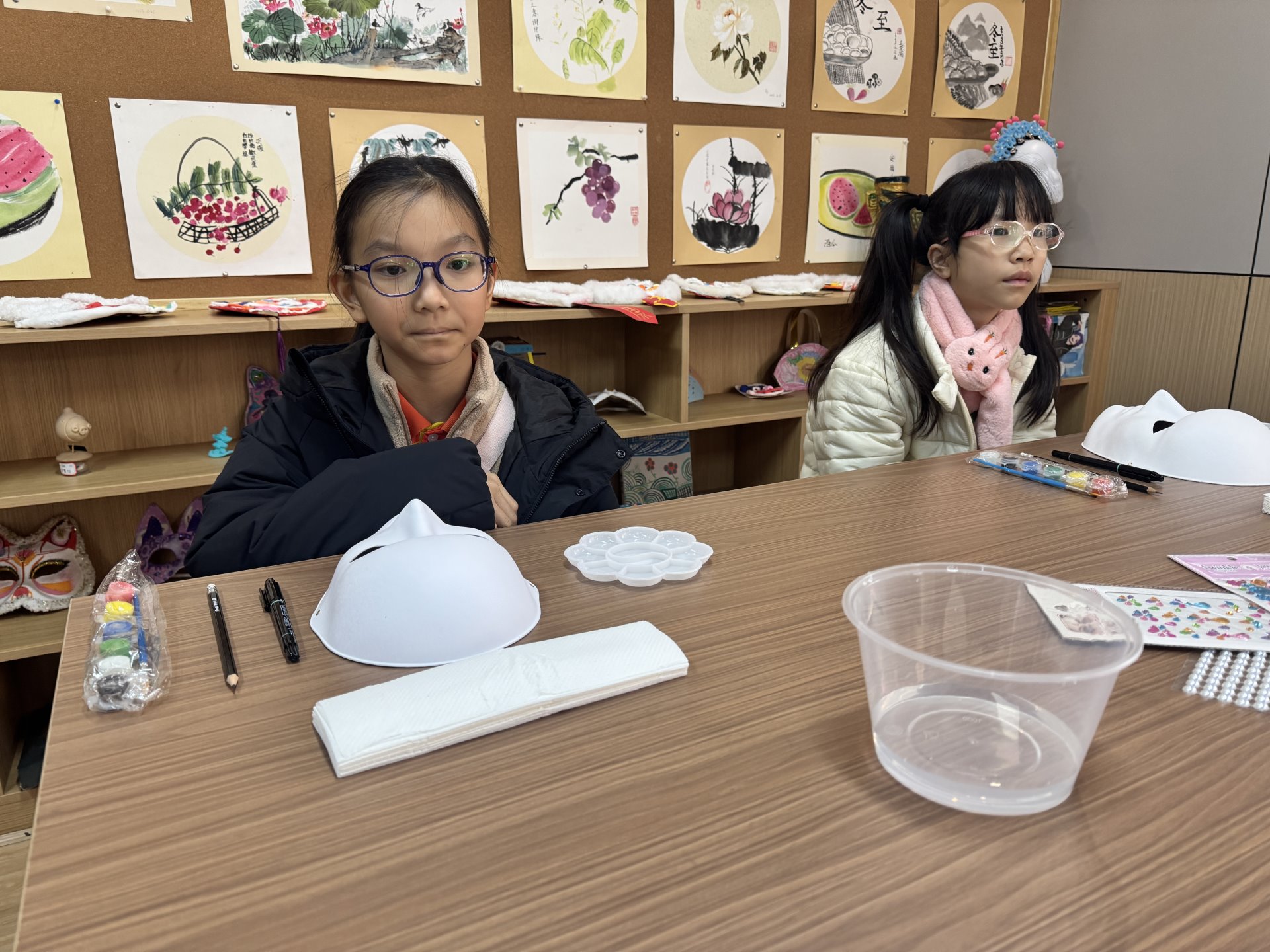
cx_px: 635
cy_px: 476
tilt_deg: -15.2
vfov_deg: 56.8
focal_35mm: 24
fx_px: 881
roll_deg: +0.1
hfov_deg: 71.6
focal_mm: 6.76
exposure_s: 1/116
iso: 200
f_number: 1.78
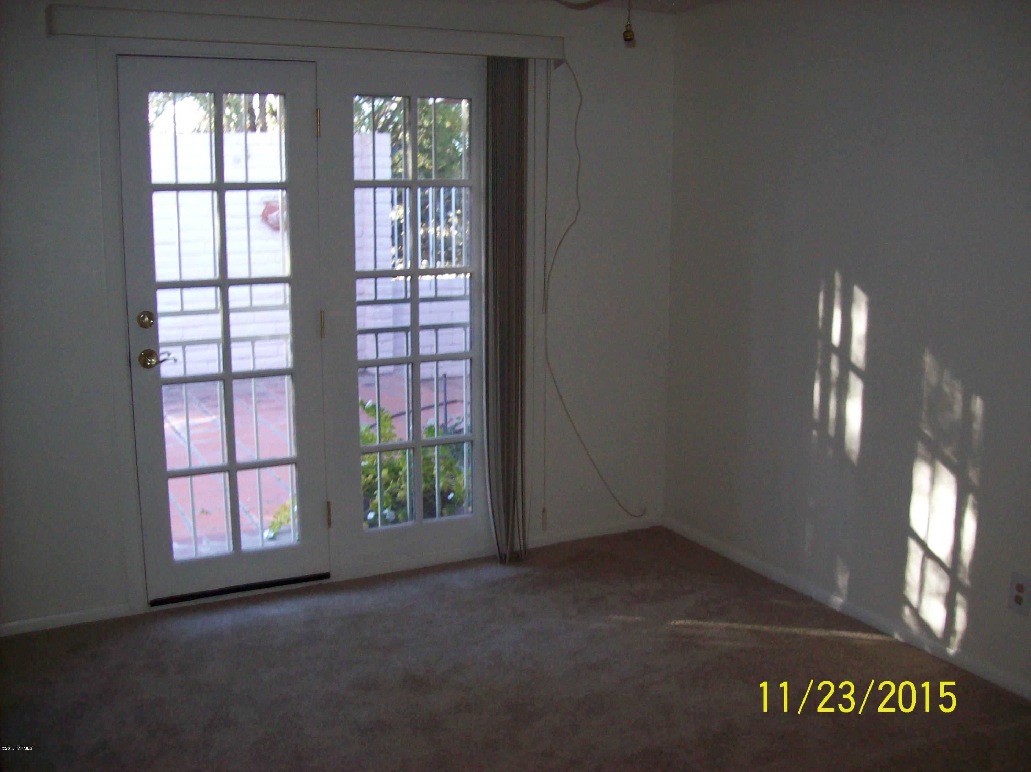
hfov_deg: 51.4
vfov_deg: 39.6
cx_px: 516
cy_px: 386
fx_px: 1072
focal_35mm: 36
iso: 200
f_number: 2.7
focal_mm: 6
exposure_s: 1/64
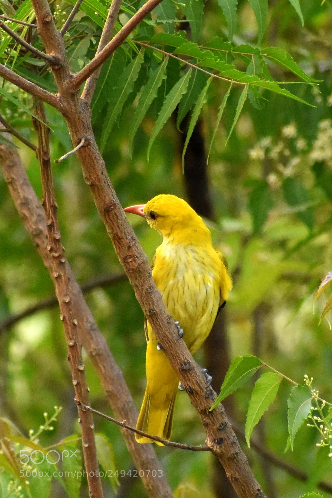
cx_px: 166
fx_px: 6227
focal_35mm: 450
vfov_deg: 4.6
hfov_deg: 3.1
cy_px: 249
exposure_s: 1/500
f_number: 8
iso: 2500
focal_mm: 300
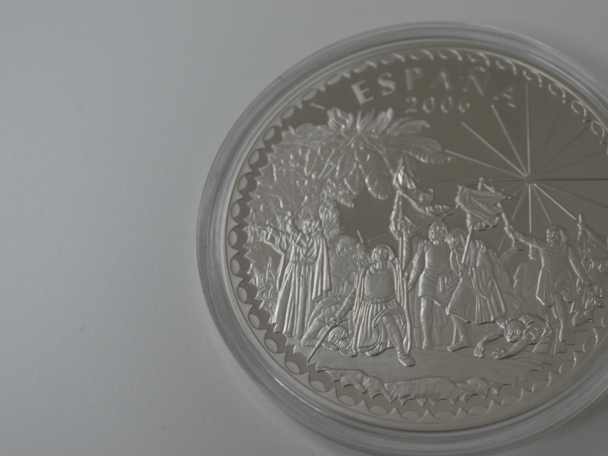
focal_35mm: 63
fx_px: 1107
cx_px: 398
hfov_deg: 30.5
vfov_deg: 23.3
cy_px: 266
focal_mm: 32
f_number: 5
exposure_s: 1/100
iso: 400
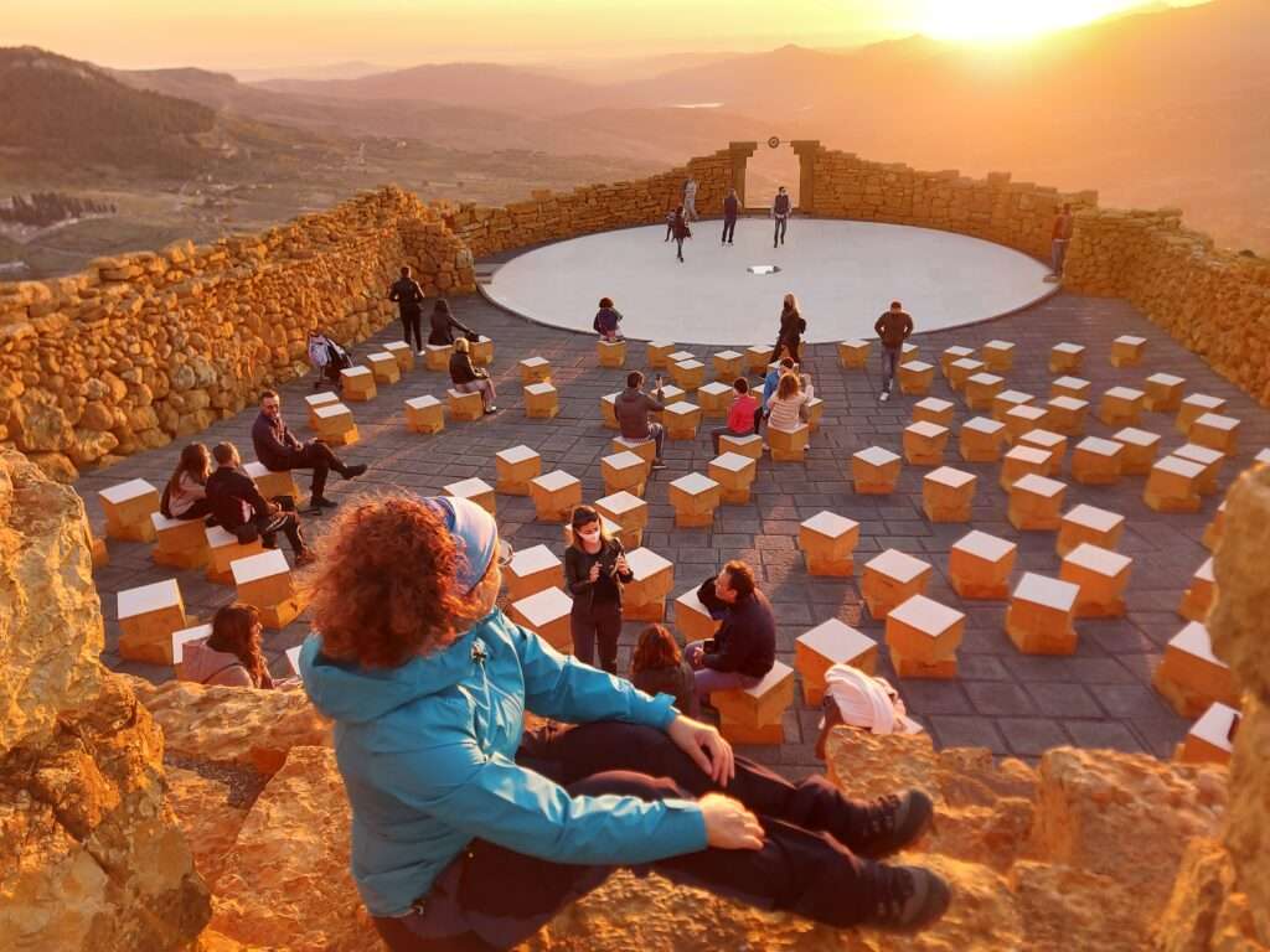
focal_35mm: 24
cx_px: 635
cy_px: 476
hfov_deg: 71.6
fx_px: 881
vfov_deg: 56.8
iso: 50
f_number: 1.8
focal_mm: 5.23
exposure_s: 1/50
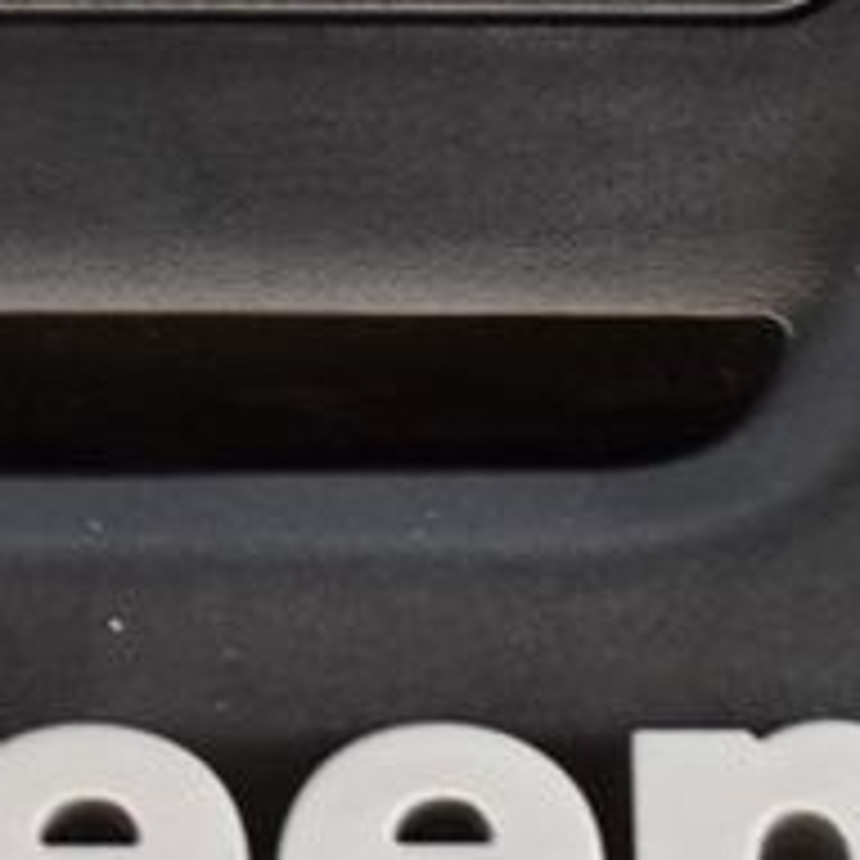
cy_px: 396
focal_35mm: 234
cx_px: 288
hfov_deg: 7.5
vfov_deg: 7.5
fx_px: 6589
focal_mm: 55
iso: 900
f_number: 6.3
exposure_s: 1/15
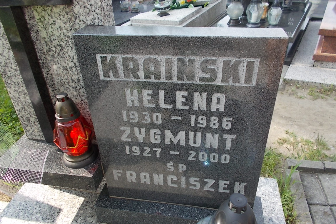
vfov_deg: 46.4
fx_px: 261
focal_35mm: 28
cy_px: 110
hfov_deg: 65.5
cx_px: 170
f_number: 3.2
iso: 80
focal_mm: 4.6
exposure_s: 1/320
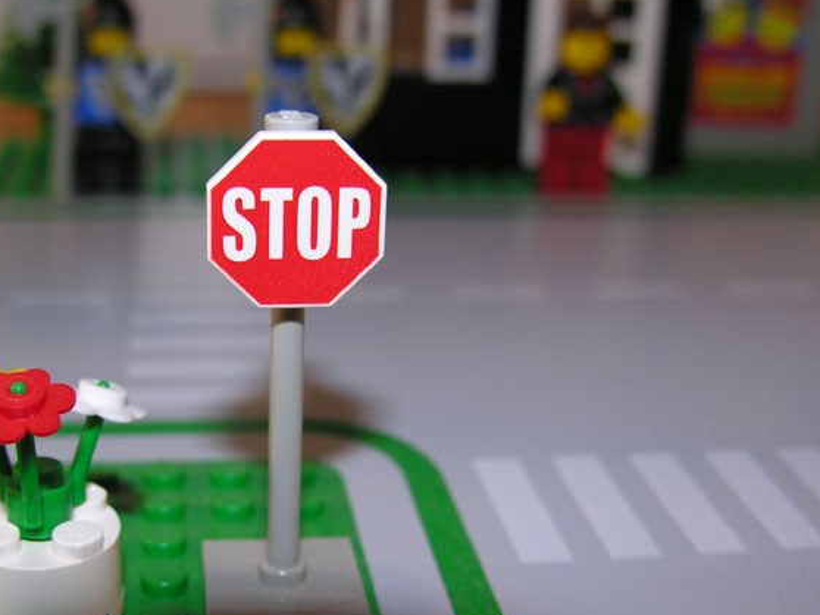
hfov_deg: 35.6
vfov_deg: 27.5
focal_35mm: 53
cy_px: 361
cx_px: 245
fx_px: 1256
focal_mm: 9.5
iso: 50
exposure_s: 1/60.1
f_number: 2.8
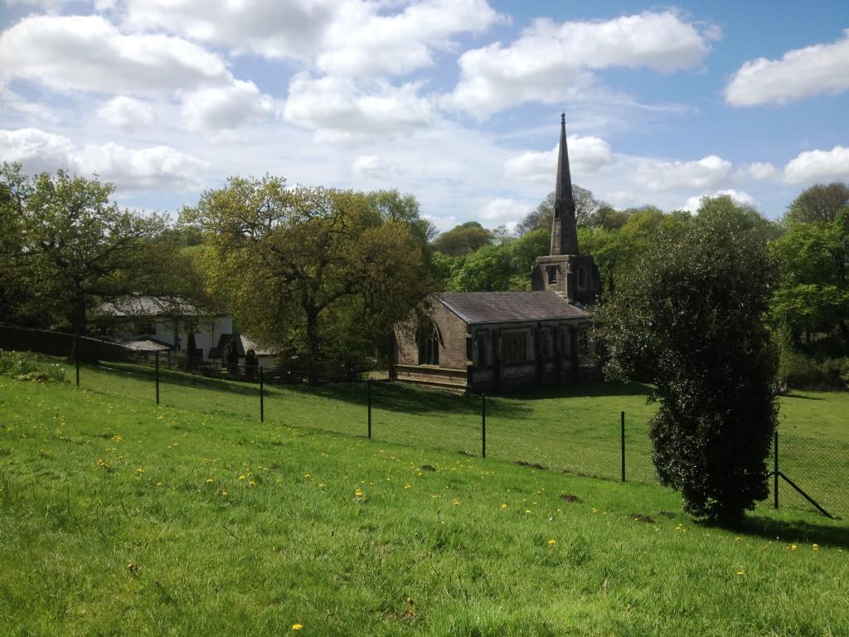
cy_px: 318
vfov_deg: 40.7
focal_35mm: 35
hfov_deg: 52.6
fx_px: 858
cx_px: 424
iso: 50
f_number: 2.4
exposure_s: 1/2045
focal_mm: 4.28
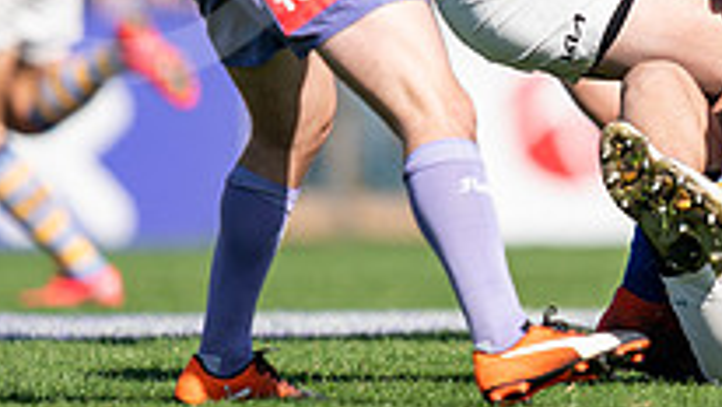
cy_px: -226
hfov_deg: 1.3
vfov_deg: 0.7
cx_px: 698
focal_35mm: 1642
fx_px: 31444
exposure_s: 1/1250
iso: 100
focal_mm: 400
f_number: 2.8
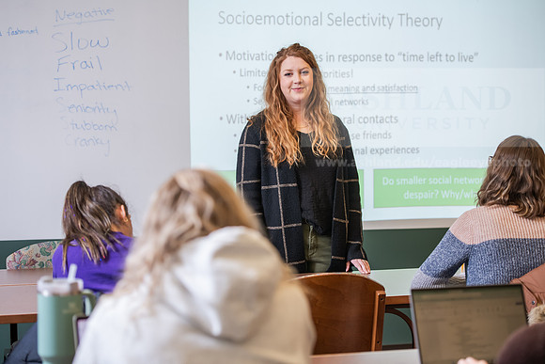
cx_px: 272
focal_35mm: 86
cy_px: 182
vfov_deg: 15.9
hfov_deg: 23.6
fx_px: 1302
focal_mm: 86
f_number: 3.2
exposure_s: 1/200
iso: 640
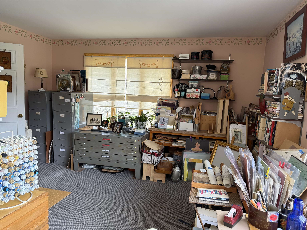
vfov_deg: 56.8
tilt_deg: -6.4
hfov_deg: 71.6
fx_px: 213
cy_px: 115
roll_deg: -2.4
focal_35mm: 24
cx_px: 154
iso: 160
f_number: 1.78
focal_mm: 6.76
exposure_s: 1/120
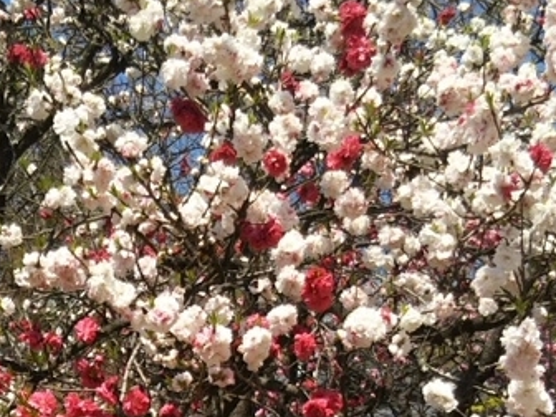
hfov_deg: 18.3
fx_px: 1719
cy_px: 437
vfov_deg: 13.6
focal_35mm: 107
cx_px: 146
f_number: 2.2
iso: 25
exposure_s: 1/1217
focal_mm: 4
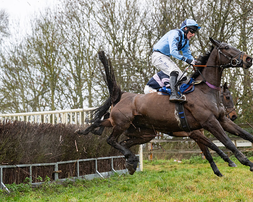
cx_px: 131
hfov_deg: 24.2
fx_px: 590
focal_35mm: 79
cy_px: 101
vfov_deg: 19.4
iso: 800
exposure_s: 1/1250
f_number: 4
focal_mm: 70
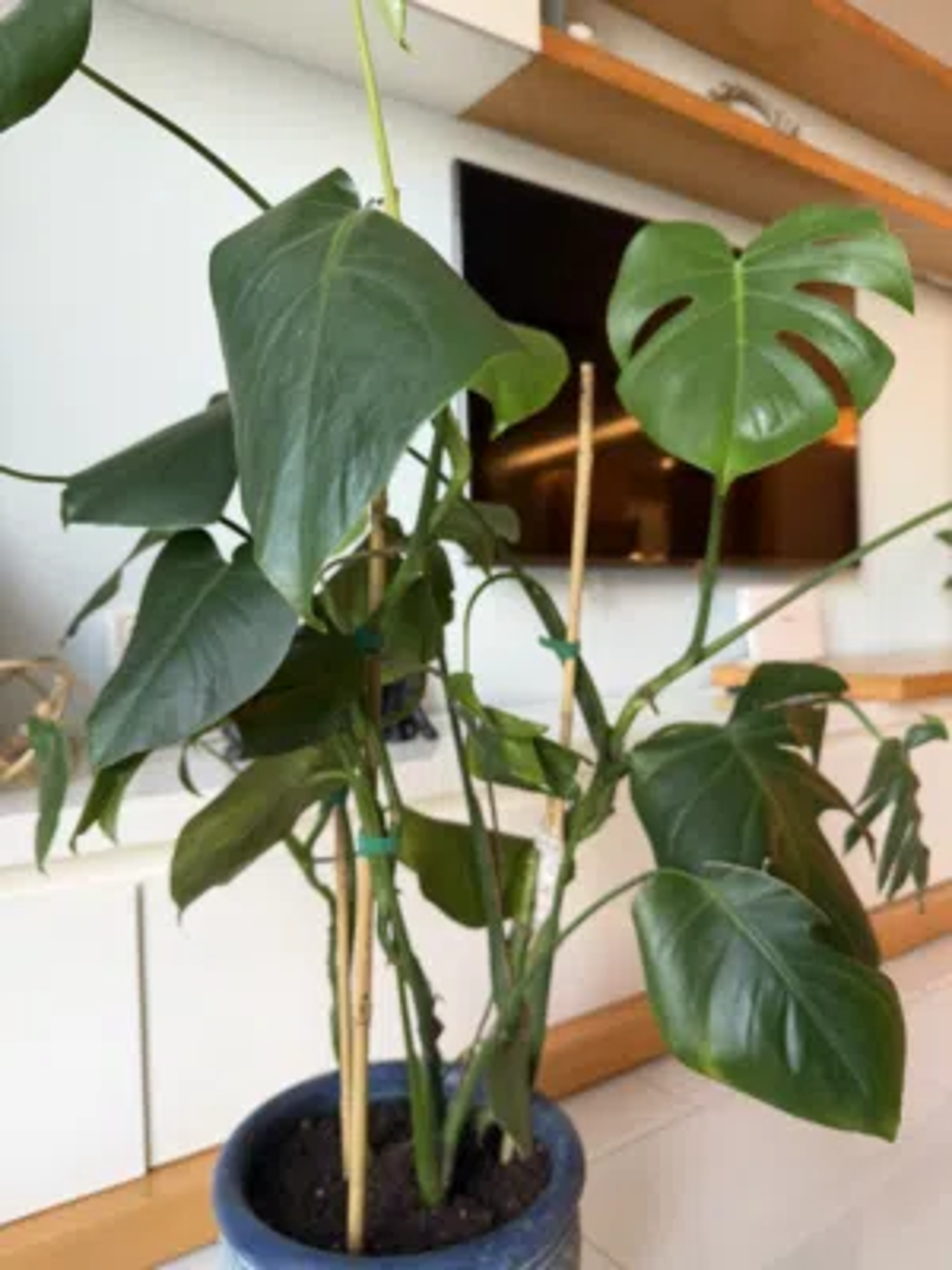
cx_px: 476
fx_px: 880
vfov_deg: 71.6
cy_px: 635
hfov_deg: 56.8
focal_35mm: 24
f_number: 1.78
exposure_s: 1/50
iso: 200
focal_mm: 6.76
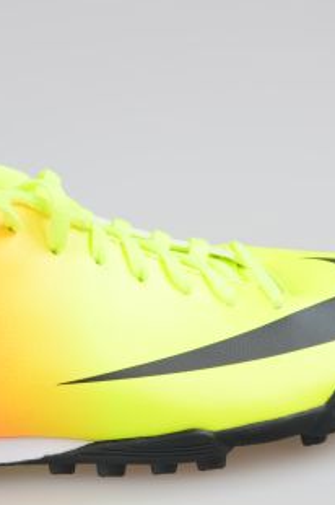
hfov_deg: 5.9
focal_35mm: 232
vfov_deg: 8.9
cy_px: 274
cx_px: 63
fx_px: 3245
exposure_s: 1/8
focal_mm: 80
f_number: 8
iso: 100
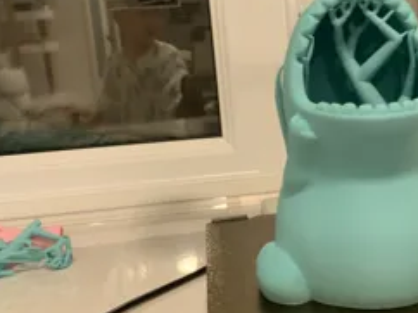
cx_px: 280
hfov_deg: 39.2
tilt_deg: -11.9
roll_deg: +3.1
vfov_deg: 30.2
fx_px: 579
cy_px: 161
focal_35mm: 48
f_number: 1.8
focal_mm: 3
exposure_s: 1/60
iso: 200
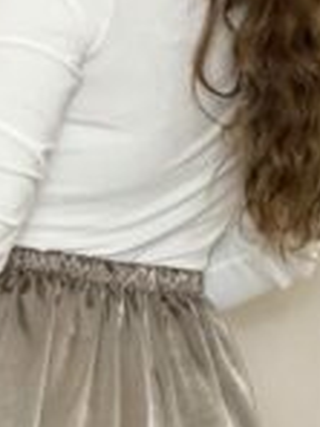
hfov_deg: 9.2
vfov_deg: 12.1
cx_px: 144
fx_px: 1997
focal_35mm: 162
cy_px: 387
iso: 160
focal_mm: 2.71
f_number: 1.9
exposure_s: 1/60
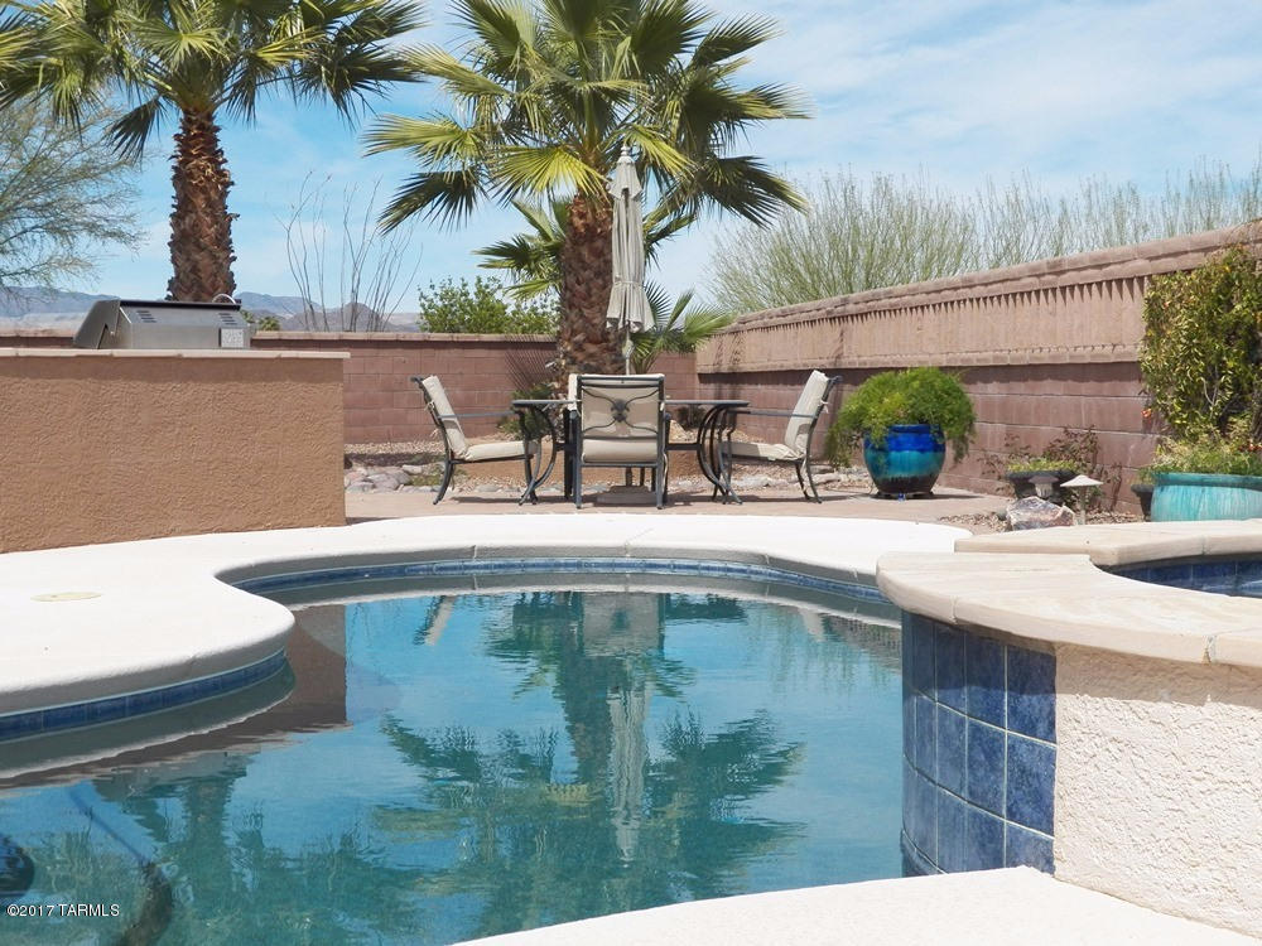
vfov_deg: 26.1
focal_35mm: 56
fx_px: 2042
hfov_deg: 34.3
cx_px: 631
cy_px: 473
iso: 125
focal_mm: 10
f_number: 4.5
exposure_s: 1/1600
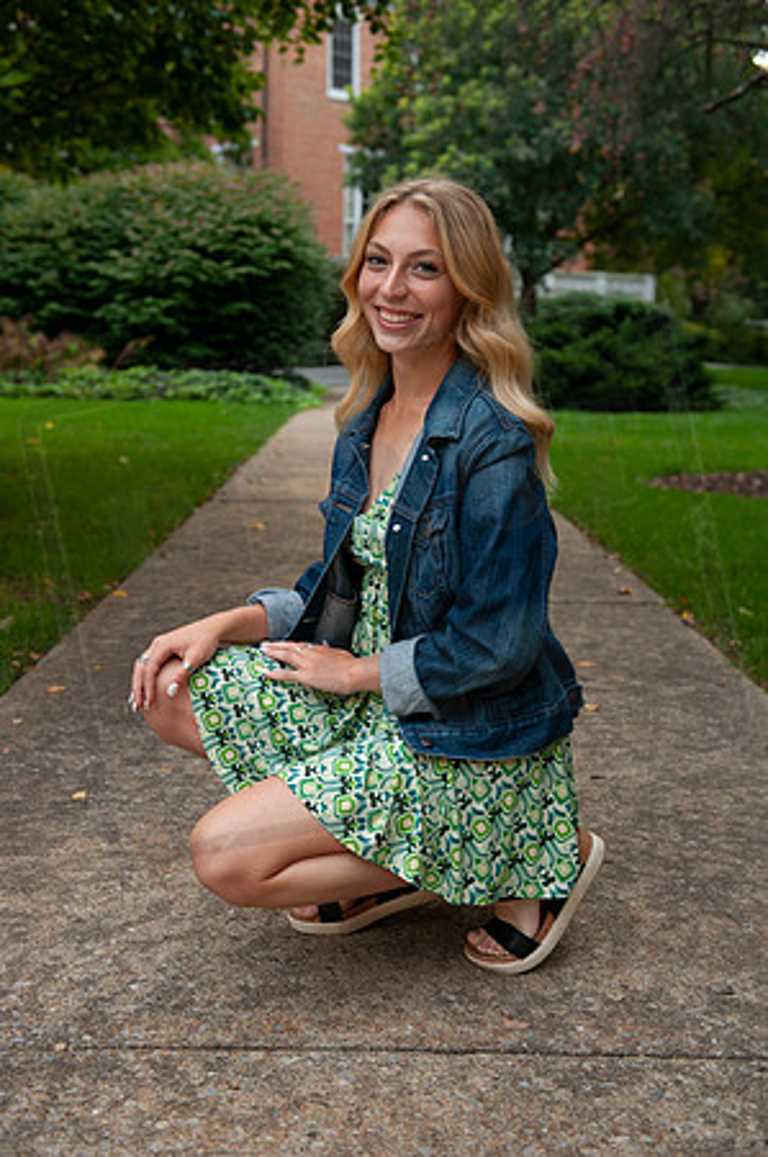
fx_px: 1539
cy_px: 578
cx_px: 384
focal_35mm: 48
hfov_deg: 28.0
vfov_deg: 41.2
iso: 100
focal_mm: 48
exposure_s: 1/60
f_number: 4
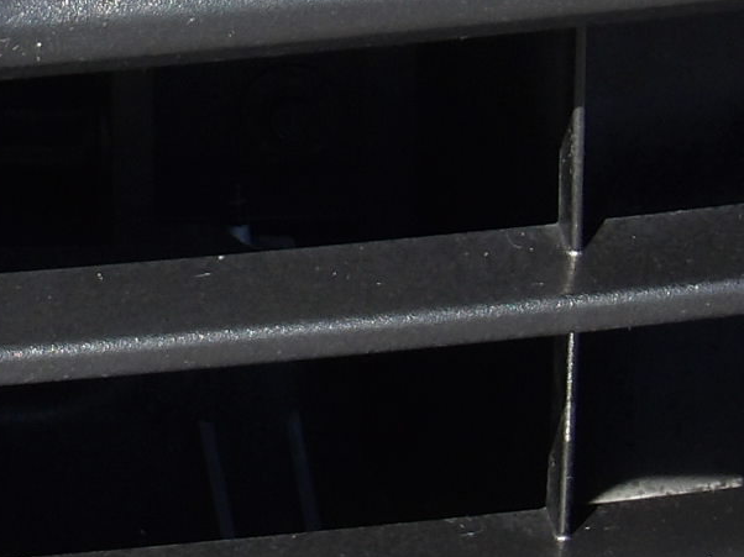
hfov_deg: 2.7
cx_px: -195
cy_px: 131
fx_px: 15641
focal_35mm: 728
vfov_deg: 2.0
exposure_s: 1/196
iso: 100
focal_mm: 30.2
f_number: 4.4
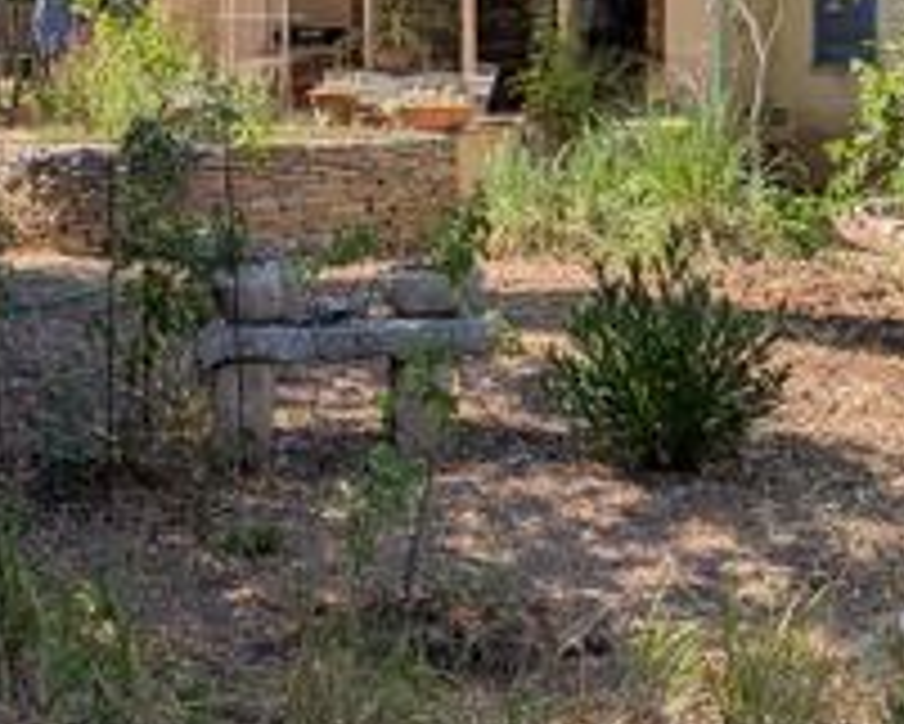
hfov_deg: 27.0
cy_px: 36
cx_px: 576
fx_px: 1874
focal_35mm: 70
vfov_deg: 21.3
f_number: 1.7
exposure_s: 1/1479
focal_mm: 4.53
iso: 29
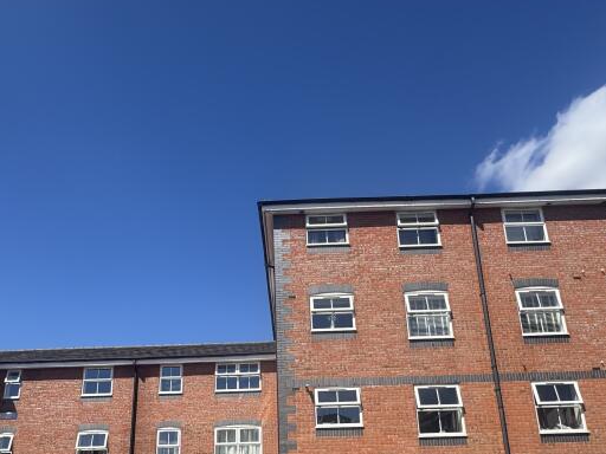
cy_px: 368
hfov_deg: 63.4
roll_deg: +1.6
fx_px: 490
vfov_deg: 46.9
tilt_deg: +17.4
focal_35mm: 28
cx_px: 283
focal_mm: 2.22
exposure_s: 1/2208
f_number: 2.2
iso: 50
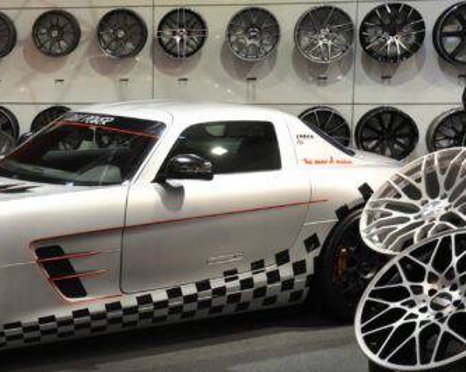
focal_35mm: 66
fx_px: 910
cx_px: 48
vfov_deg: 23.1
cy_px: 190
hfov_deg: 27.7
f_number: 5.6
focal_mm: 26
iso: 400
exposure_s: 1/30
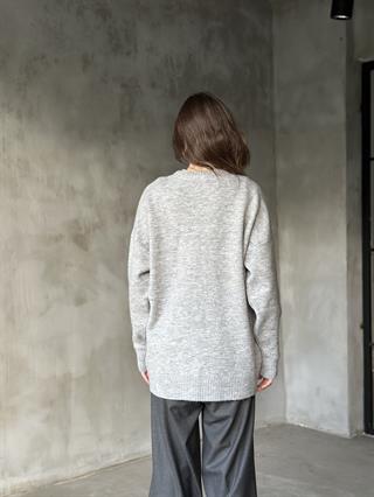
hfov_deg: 30.3
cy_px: 248
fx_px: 691
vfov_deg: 39.6
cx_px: 187
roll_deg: +0.1
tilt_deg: -0.1
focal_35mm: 48
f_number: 1.78
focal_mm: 6.86
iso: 200
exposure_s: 1/60
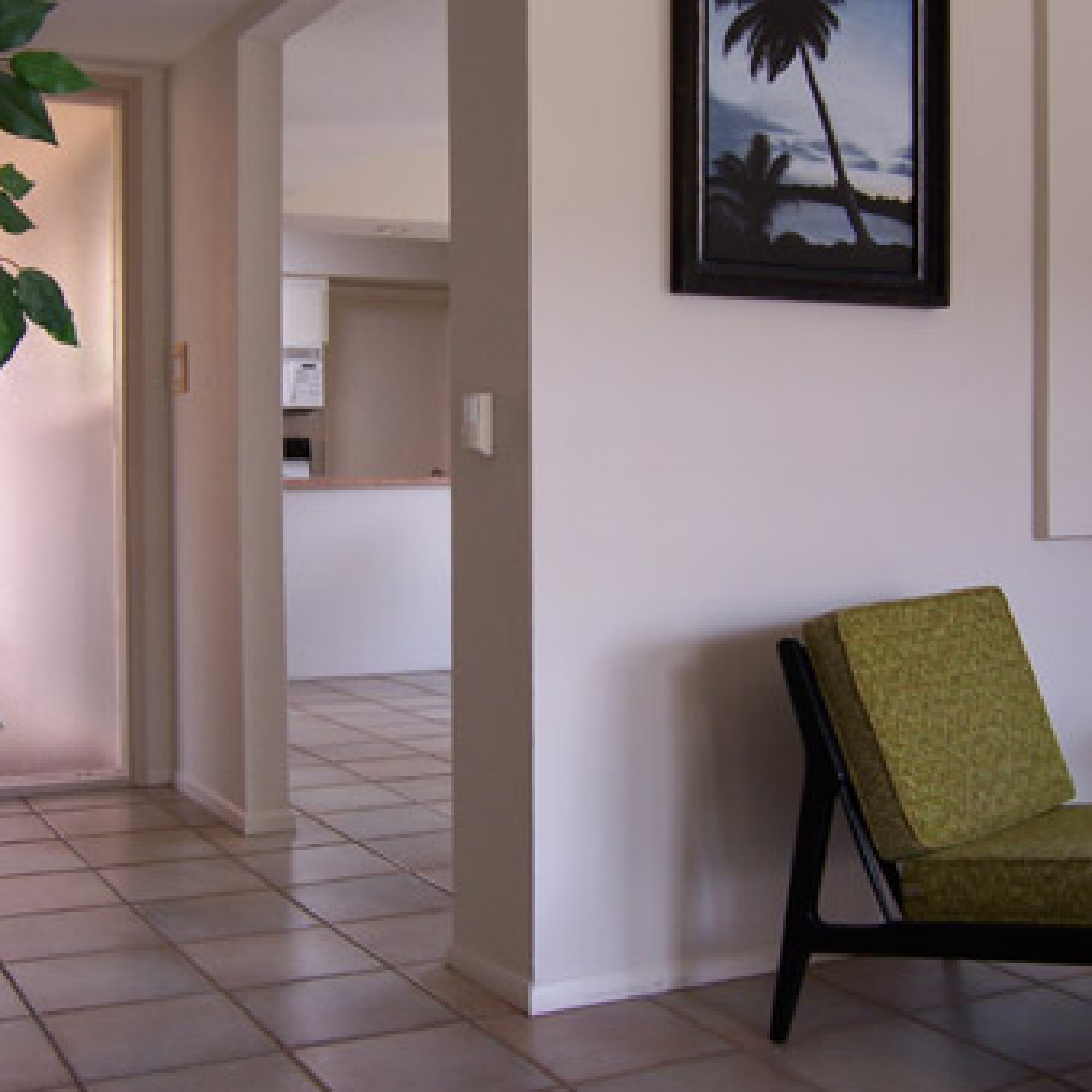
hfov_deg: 39.1
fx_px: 1535
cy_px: 501
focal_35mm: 43
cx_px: 467
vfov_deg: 39.1
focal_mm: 5.5
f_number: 3.4
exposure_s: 1/30
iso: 100
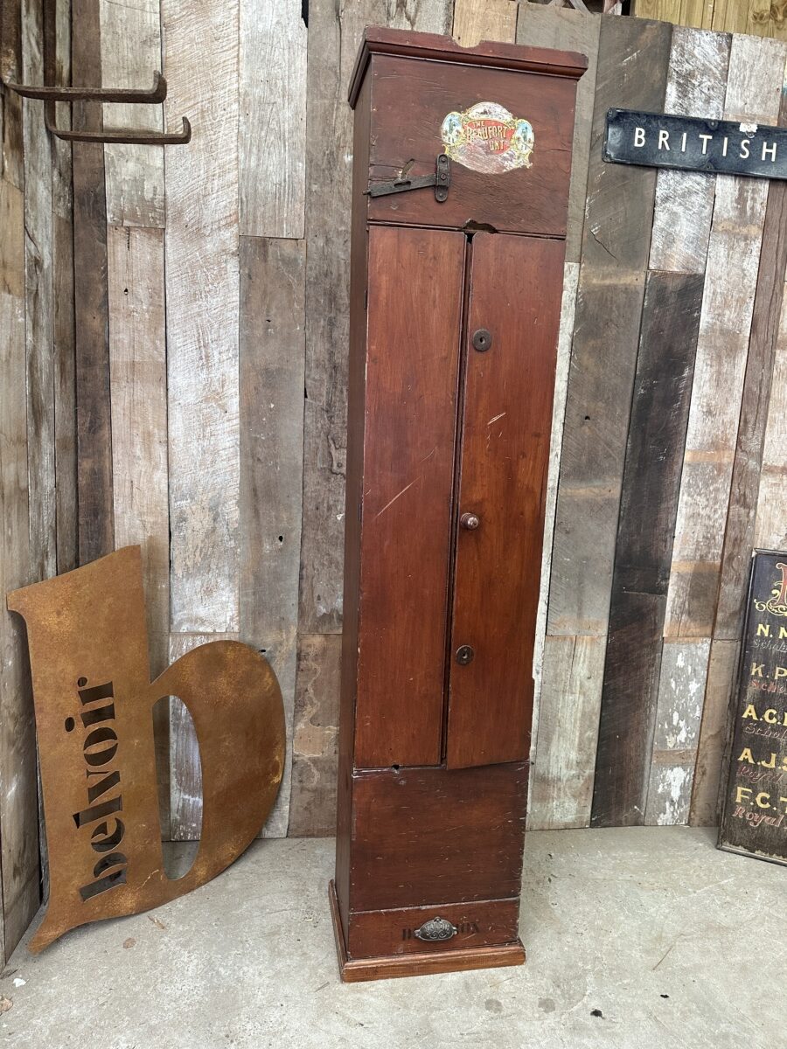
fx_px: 728
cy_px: 524
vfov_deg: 71.6
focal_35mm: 24
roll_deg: -3.5
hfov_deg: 56.8
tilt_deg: -9.2
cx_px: 394
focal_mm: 6.86
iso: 250
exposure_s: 1/112
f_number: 1.78
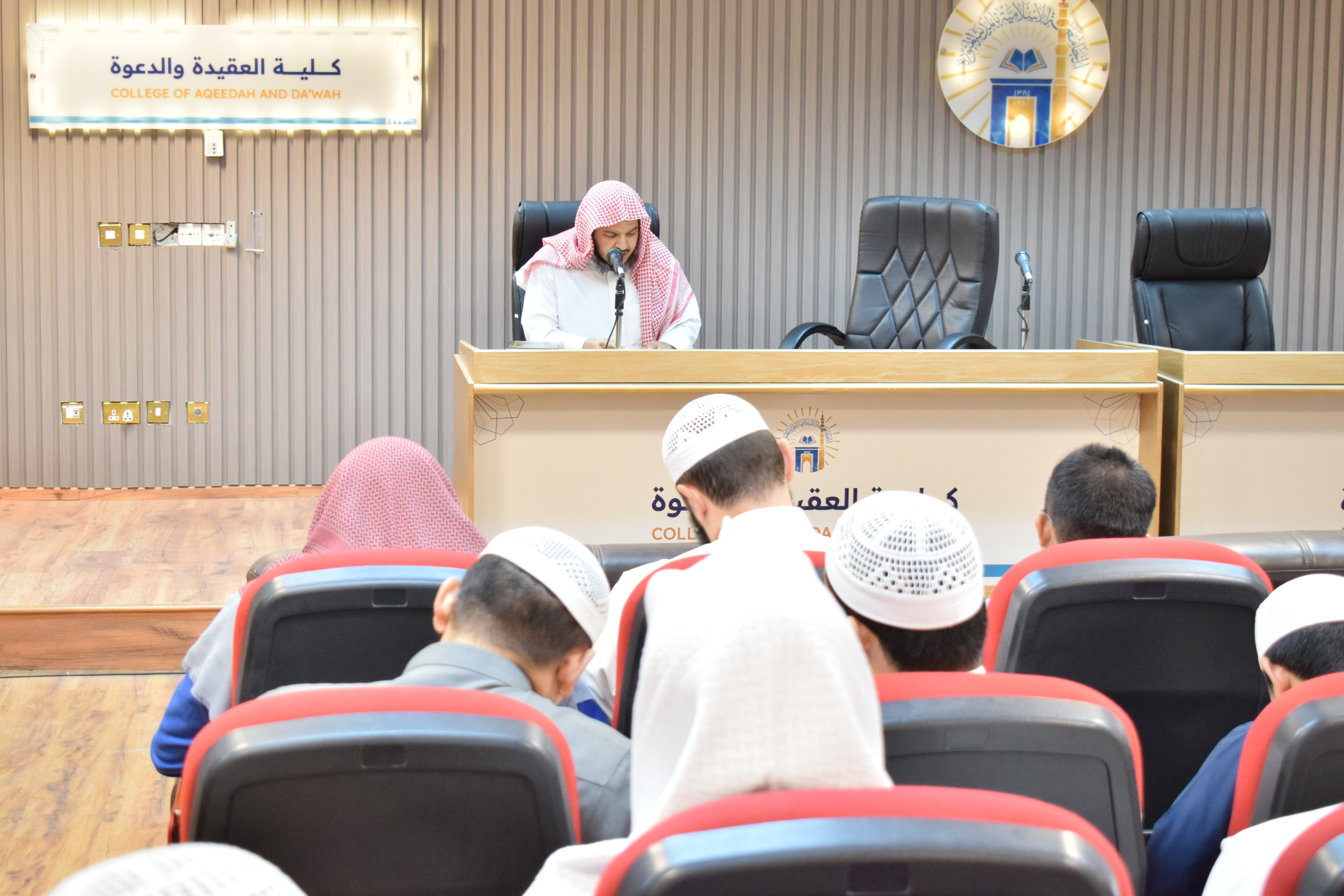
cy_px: 448
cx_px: 672
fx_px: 2688
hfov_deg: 28.1
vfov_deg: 18.9
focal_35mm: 72
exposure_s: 1/80
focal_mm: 48
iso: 1800
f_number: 5.3
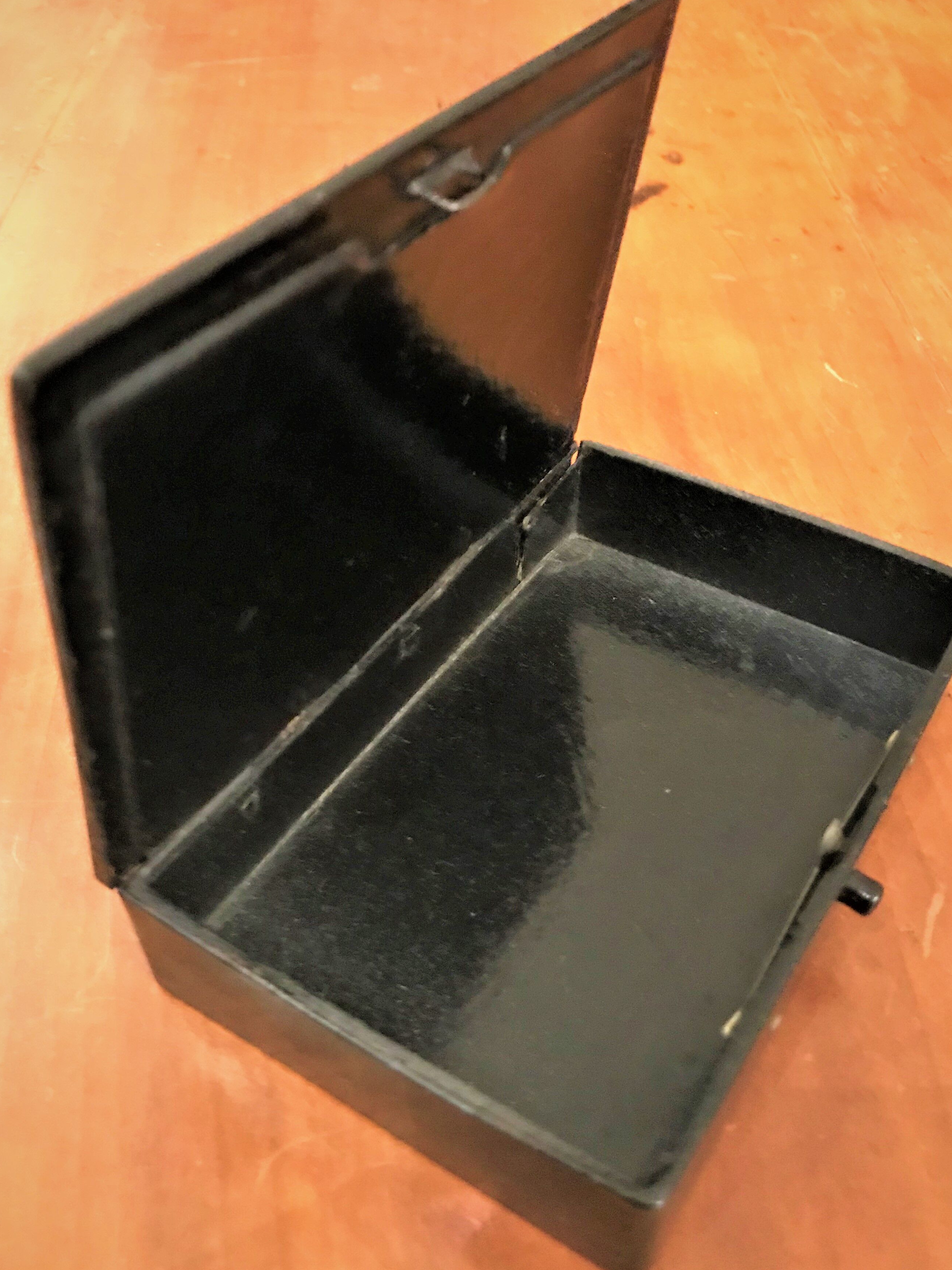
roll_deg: -0.5
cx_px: 488
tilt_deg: -44.8
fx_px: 1100
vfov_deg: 60.0
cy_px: 647
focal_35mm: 30
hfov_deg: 46.8
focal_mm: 3.99
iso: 160
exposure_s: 1/4
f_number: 1.8
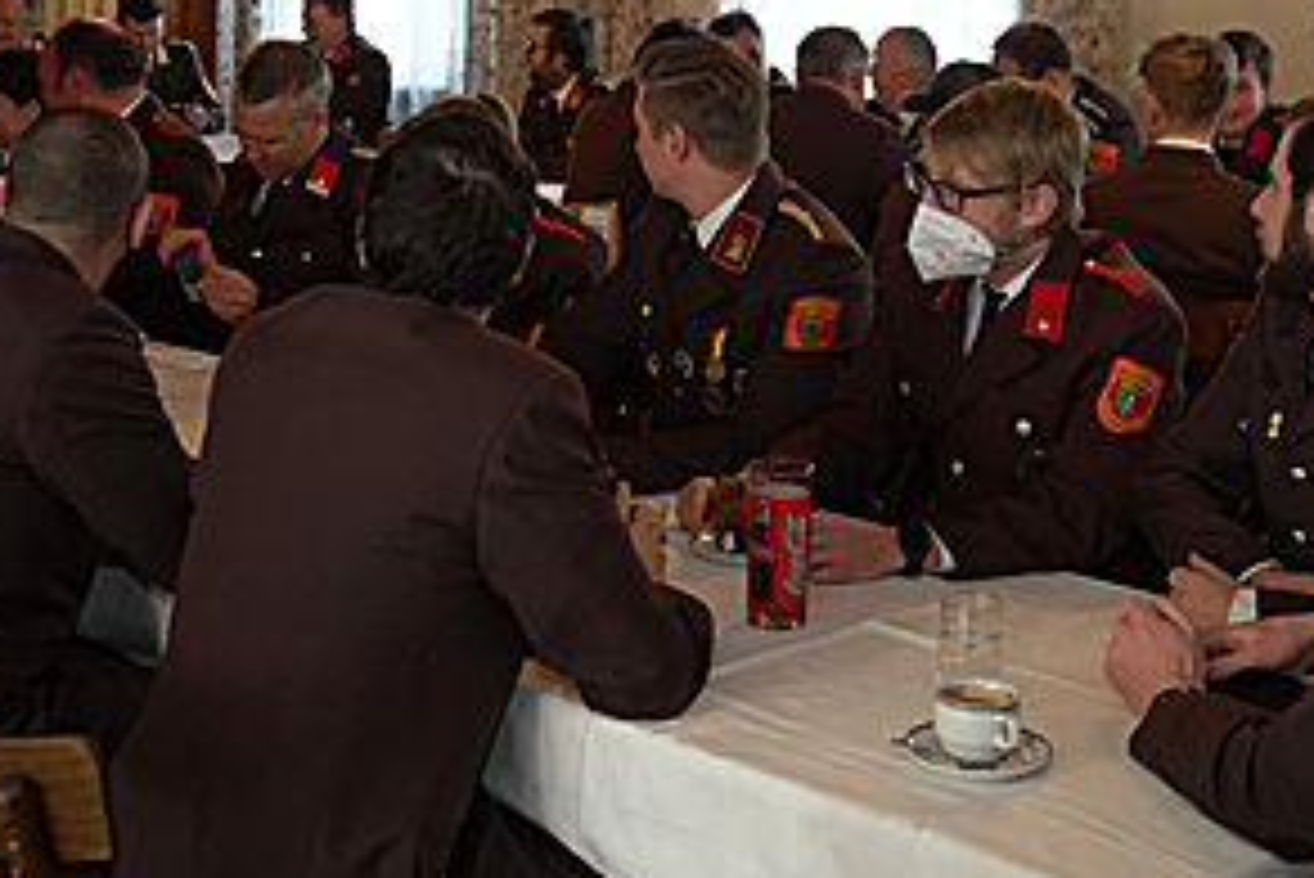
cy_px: 263
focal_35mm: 59
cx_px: 670
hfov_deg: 33.9
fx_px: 2154
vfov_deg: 22.9
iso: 4000
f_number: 3.5
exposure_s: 1/1000
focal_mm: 28
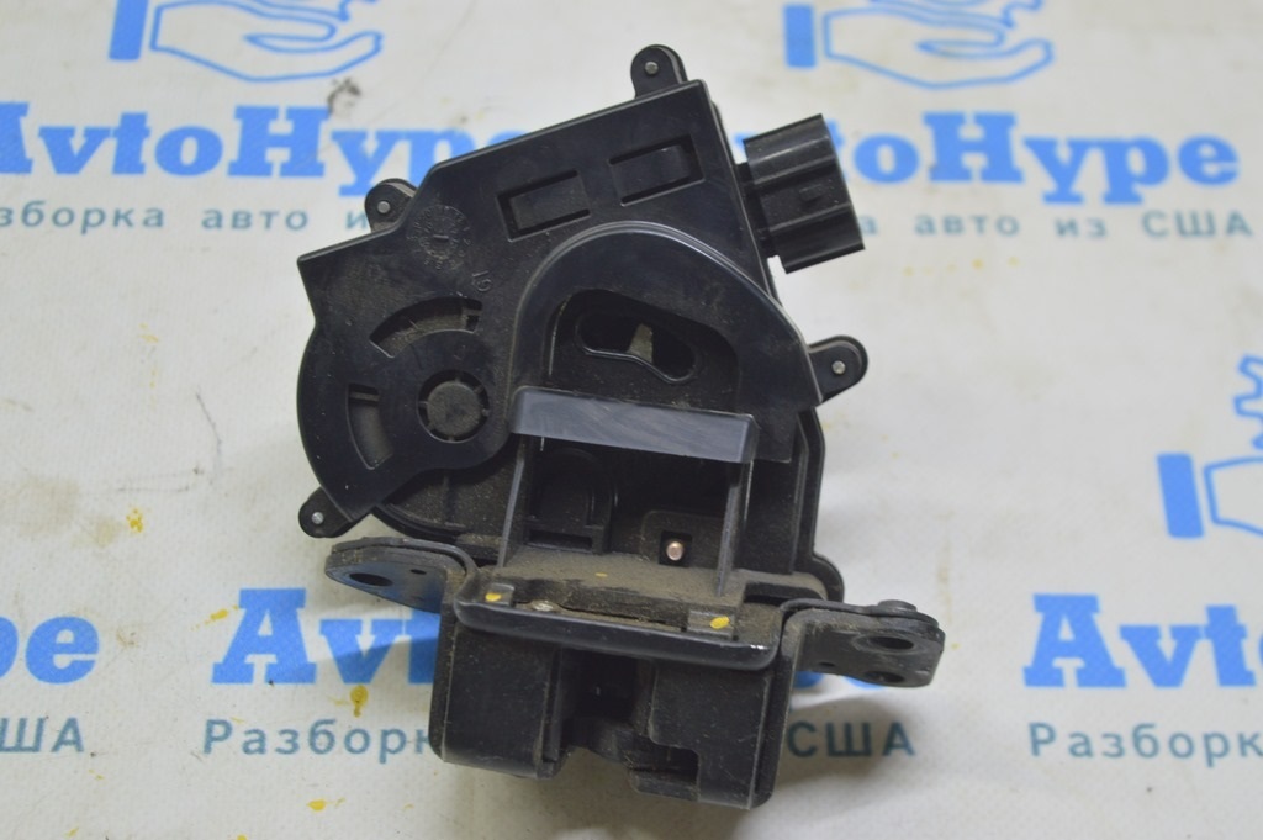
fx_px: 2524
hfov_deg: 28.1
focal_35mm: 72
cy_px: 420
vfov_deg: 18.9
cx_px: 632
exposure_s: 1/20
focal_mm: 48
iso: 400
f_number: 5.6
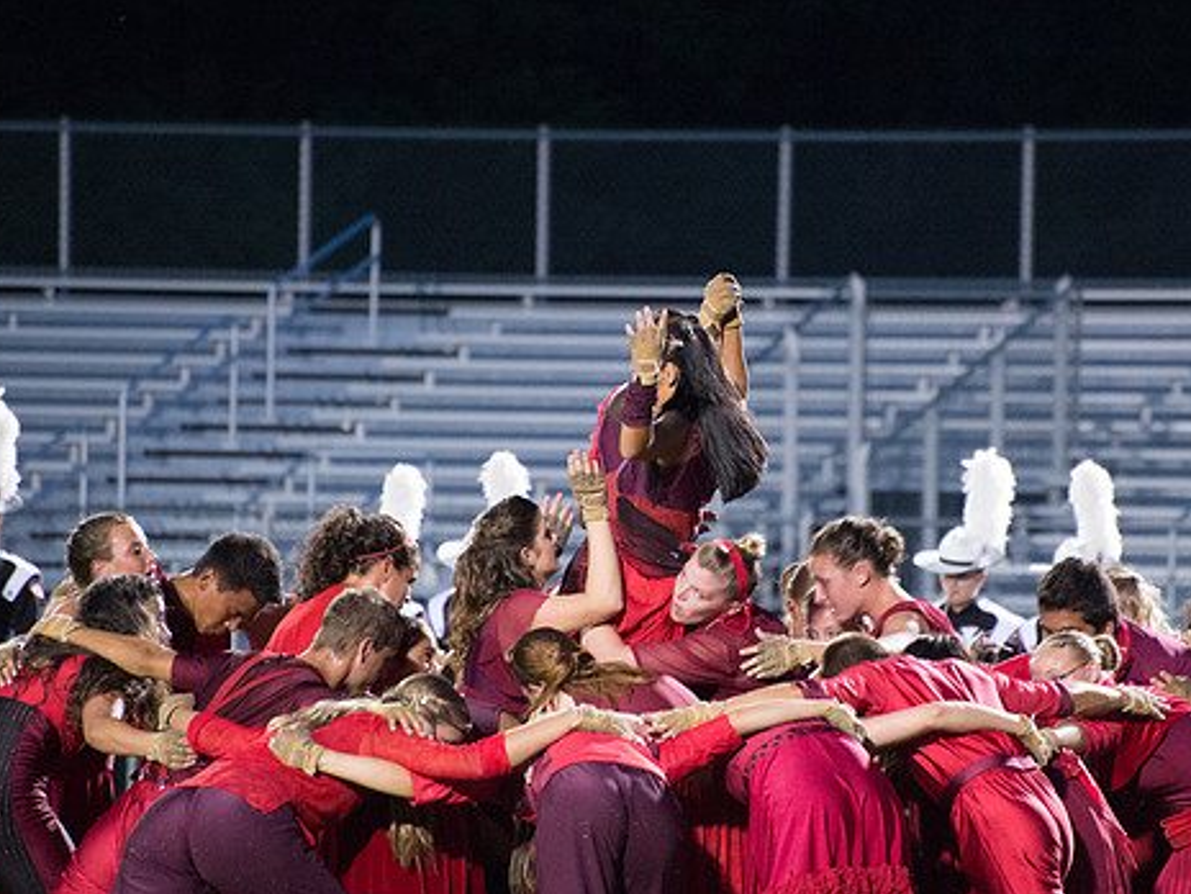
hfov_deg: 5.5
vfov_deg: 4.1
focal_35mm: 360
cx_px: 706
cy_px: 452
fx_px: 12386
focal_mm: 300
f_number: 5.6
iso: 12800
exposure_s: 1/160
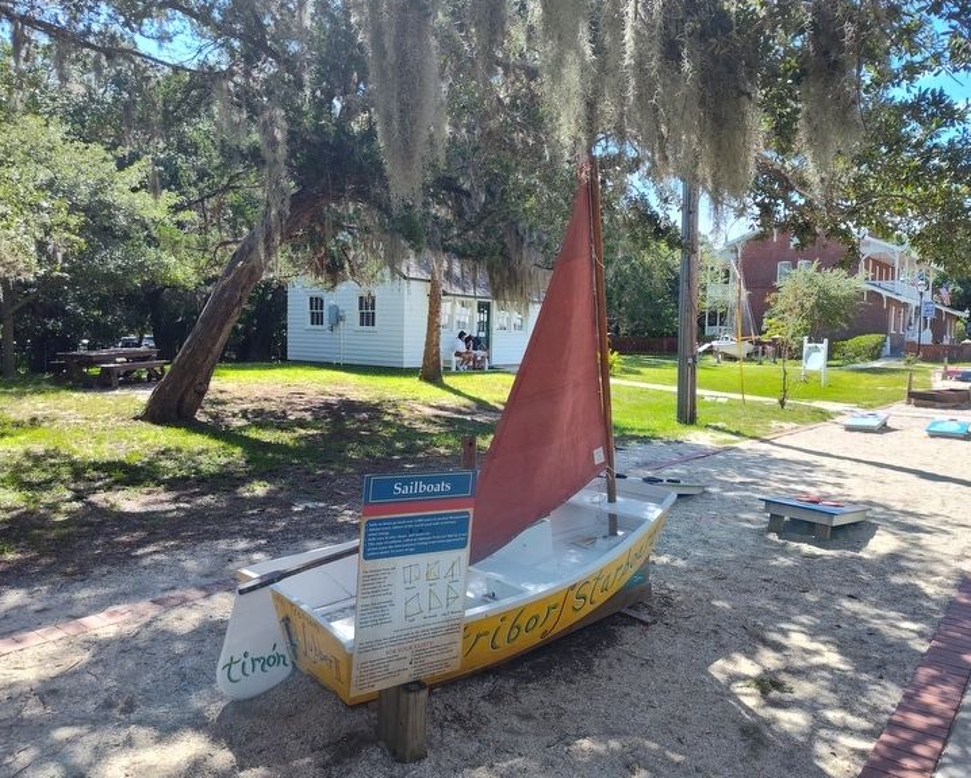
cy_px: 373
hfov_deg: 68.1
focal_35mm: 25
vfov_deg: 56.8
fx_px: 719
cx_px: 476
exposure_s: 1/621
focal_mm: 5.56
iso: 100
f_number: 1.8
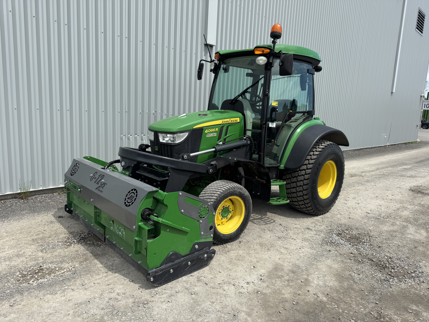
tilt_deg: -7.9
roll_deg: -3.8
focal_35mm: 24
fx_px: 297
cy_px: 161
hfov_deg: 71.6
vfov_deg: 56.8
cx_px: 214
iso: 80
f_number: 1.78
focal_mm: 6.76
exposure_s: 1/3802
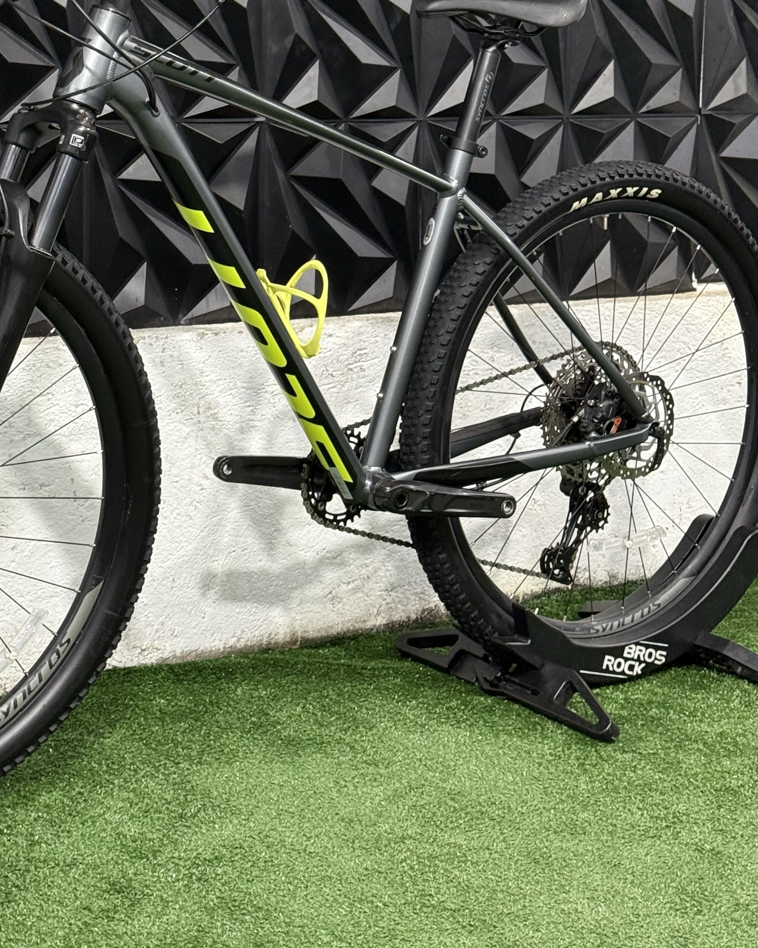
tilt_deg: -4.8
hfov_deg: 19.8
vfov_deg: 24.3
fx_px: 2159
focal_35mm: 77
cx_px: 195
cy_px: 180
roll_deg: -2.1
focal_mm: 6.76
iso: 250
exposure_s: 1/60
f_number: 1.78
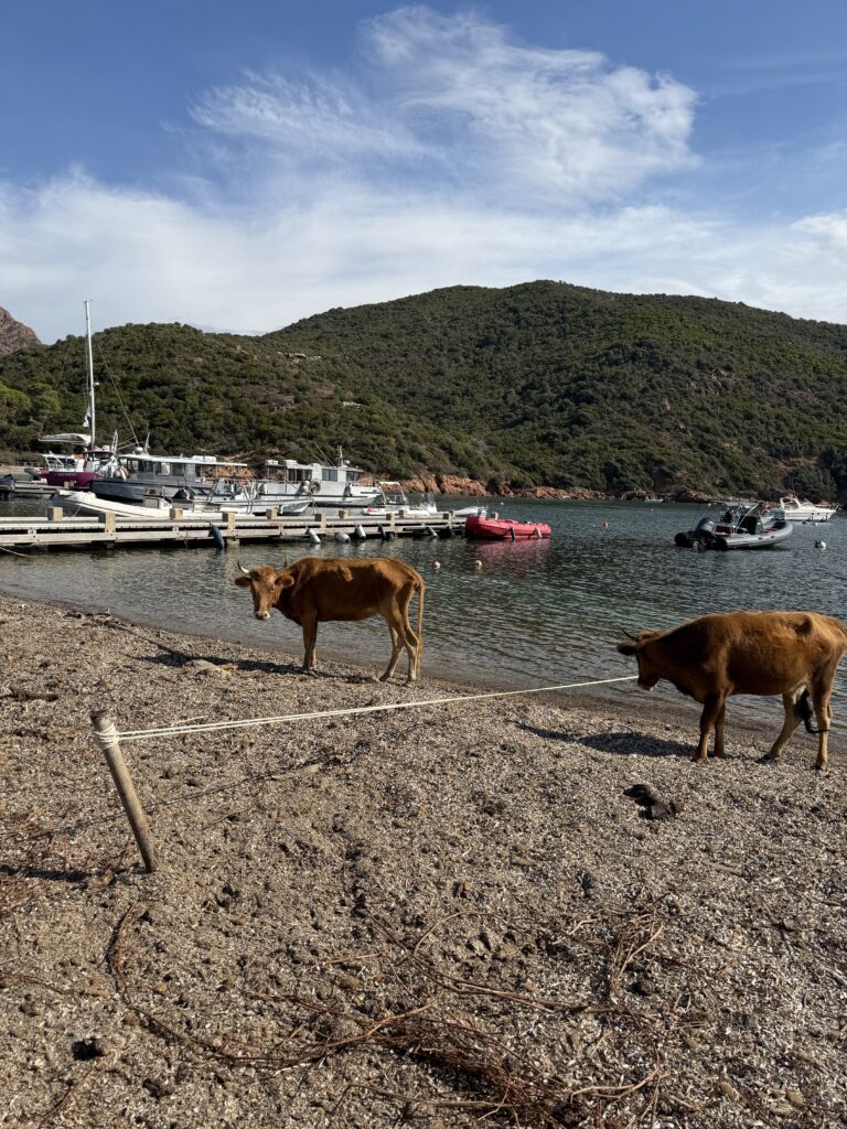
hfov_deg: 56.8
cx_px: 424
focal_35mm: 24
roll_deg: -2.8
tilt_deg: -5.5
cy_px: 564
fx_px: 783
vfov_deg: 71.6
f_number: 1.78
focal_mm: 6.76
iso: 80
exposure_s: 1/5714
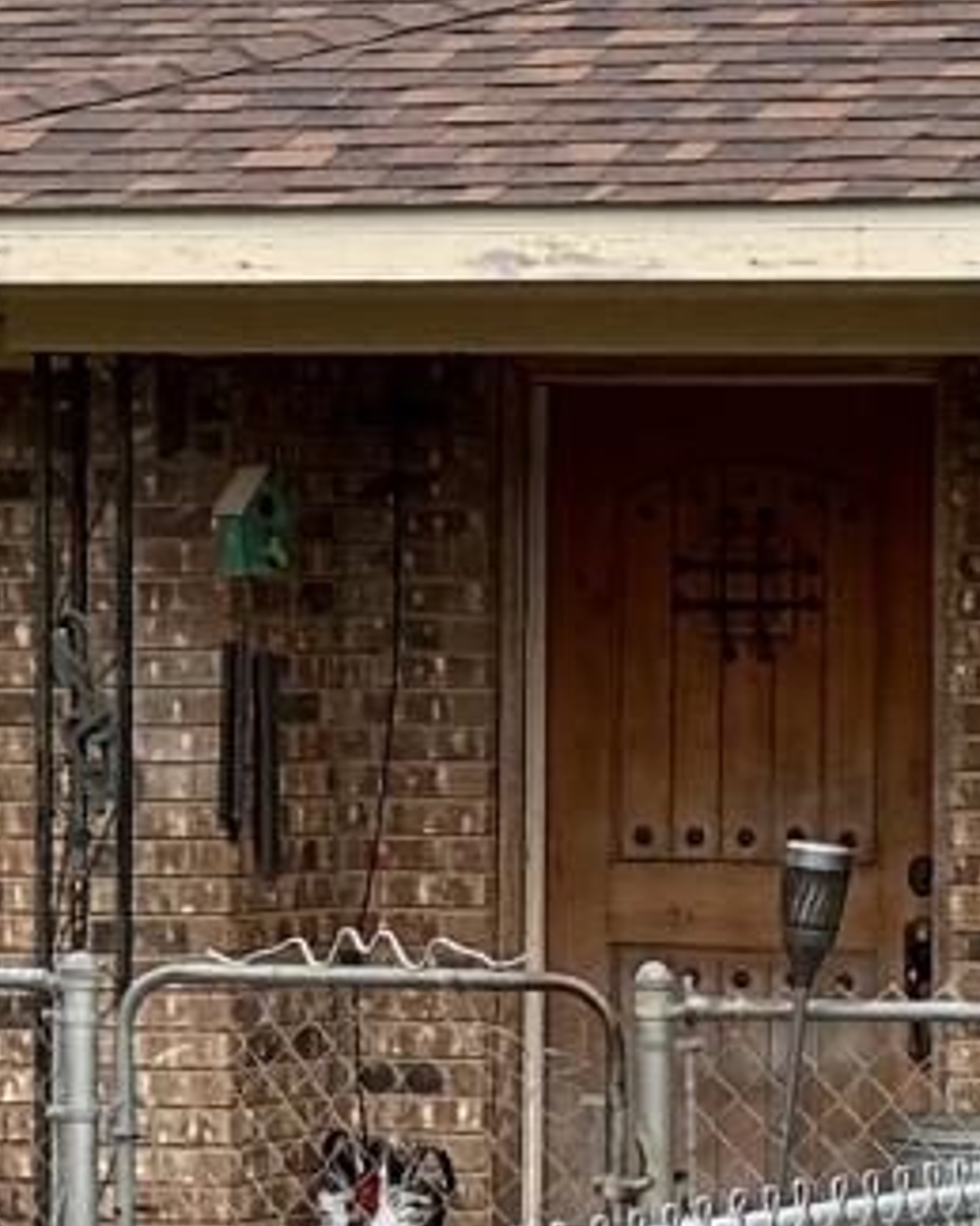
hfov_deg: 7.1
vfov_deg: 8.9
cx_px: 681
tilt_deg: +0.3
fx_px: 7871
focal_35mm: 217
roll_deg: -0.6
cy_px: 587
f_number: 1.78
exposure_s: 1/166
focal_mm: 6.76
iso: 80
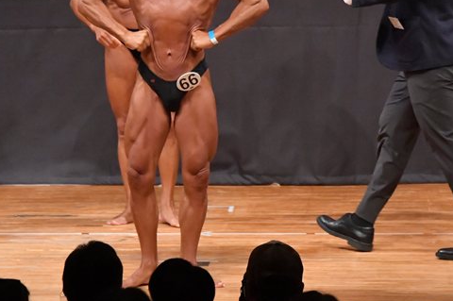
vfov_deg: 3.3
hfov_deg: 5.0
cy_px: 87
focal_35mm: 412
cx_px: 235
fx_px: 5179
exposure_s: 1/400
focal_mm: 170
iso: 9000
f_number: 5.6
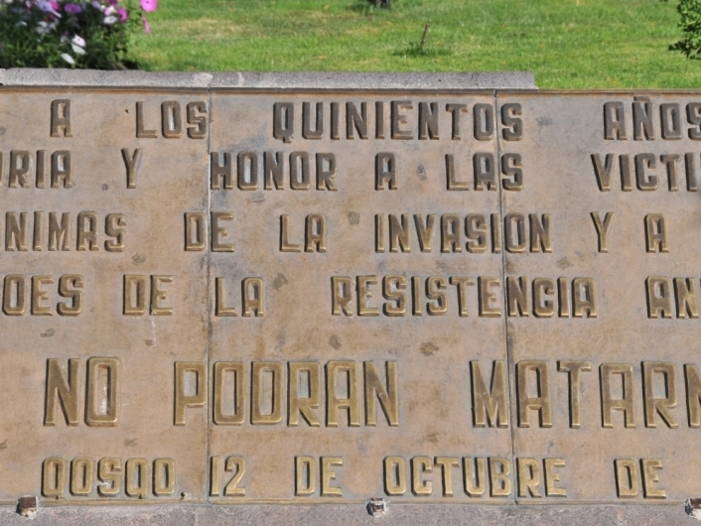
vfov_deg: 9.5
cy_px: 246
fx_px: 3174
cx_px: 342
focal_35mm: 157
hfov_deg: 12.6
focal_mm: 75
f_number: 9.5
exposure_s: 1/350
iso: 200
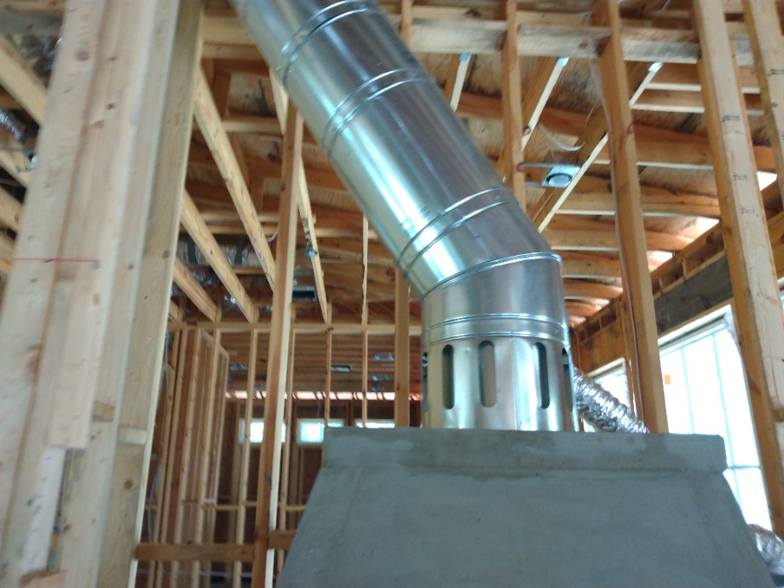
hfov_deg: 81.7
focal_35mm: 20
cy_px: 294
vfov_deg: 66.0
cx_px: 392
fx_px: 453
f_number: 2
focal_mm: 3.54
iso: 275
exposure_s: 1/30
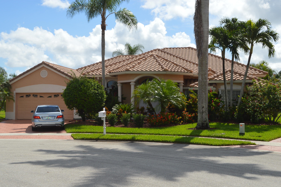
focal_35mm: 45
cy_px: 94
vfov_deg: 29.8
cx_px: 140
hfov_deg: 43.6
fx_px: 351
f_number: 10
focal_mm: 30
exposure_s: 1/200
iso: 100
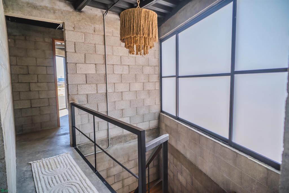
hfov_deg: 84.0
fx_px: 160
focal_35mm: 20
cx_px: 144
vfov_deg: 61.9
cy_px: 96
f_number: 3.5
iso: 80
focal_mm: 20
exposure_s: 1/250
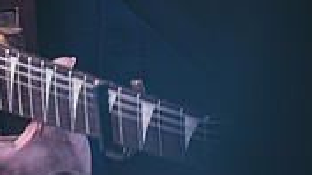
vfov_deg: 1.8
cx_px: -72
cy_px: 186
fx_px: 5676
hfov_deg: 3.1
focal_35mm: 687
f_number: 2.8
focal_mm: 200
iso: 400
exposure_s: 1/800
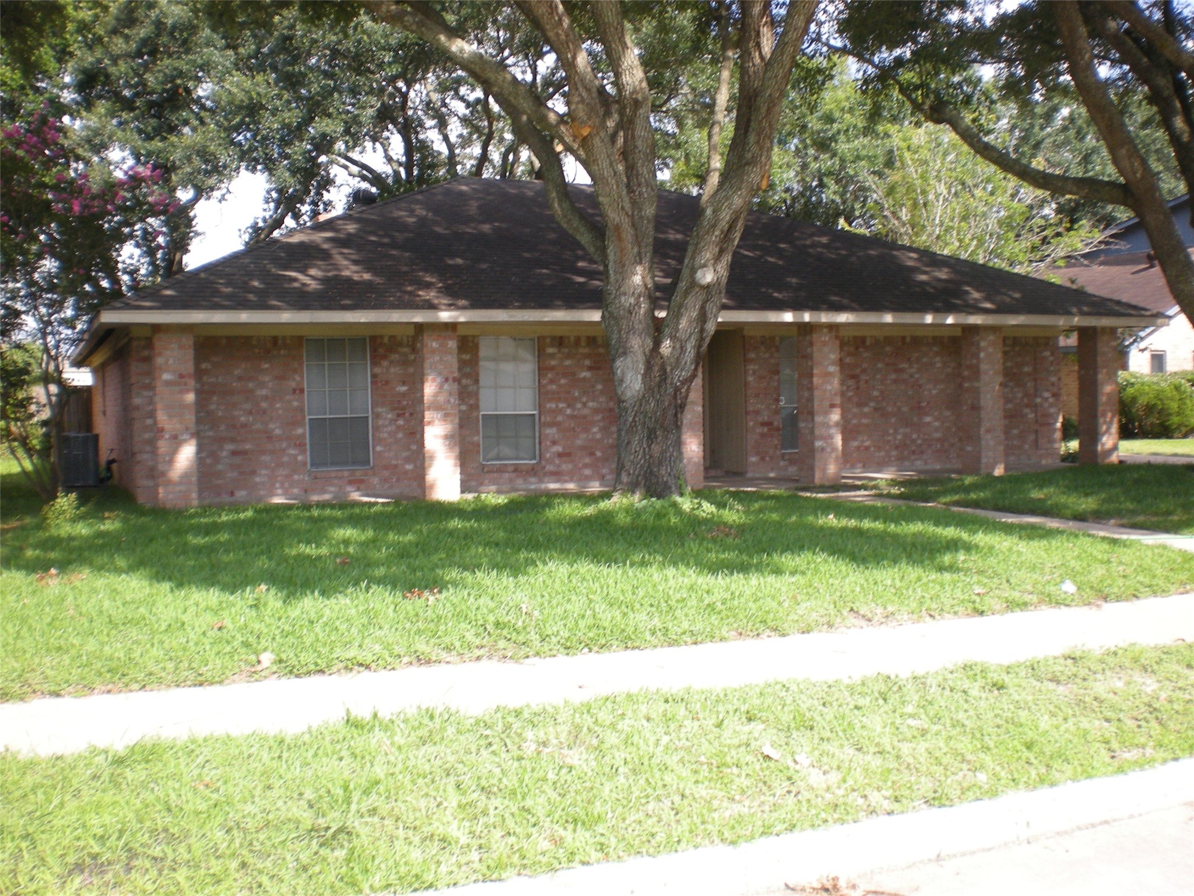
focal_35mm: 38
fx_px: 1311
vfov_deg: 37.7
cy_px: 448
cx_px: 597
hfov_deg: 49.0
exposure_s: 1/160
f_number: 4.6
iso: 90
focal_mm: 6.3
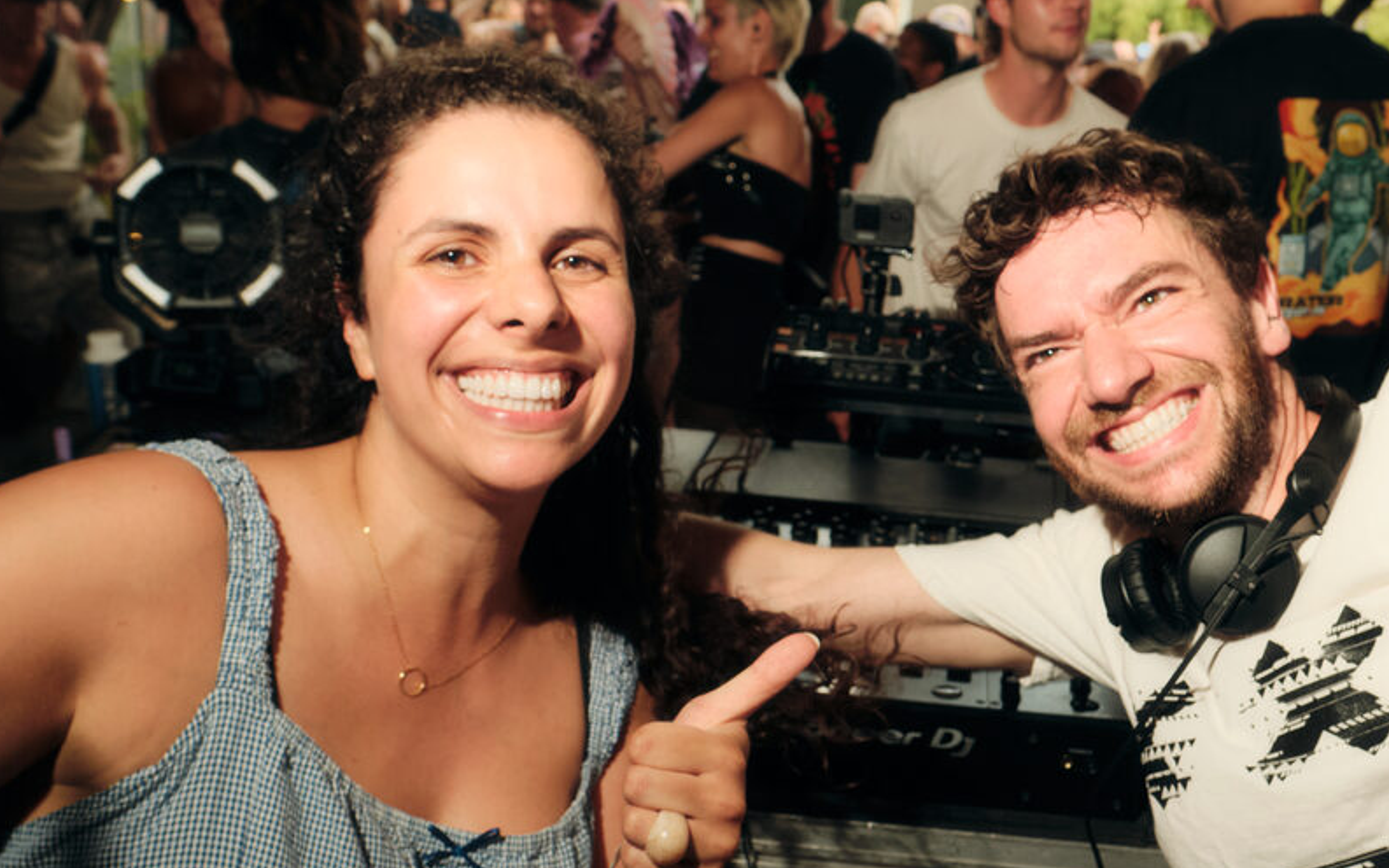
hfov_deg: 52.2
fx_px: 1401
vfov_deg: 34.3
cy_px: 541
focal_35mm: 37
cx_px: 860
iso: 640
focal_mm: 16
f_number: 5.6
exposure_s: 1/125
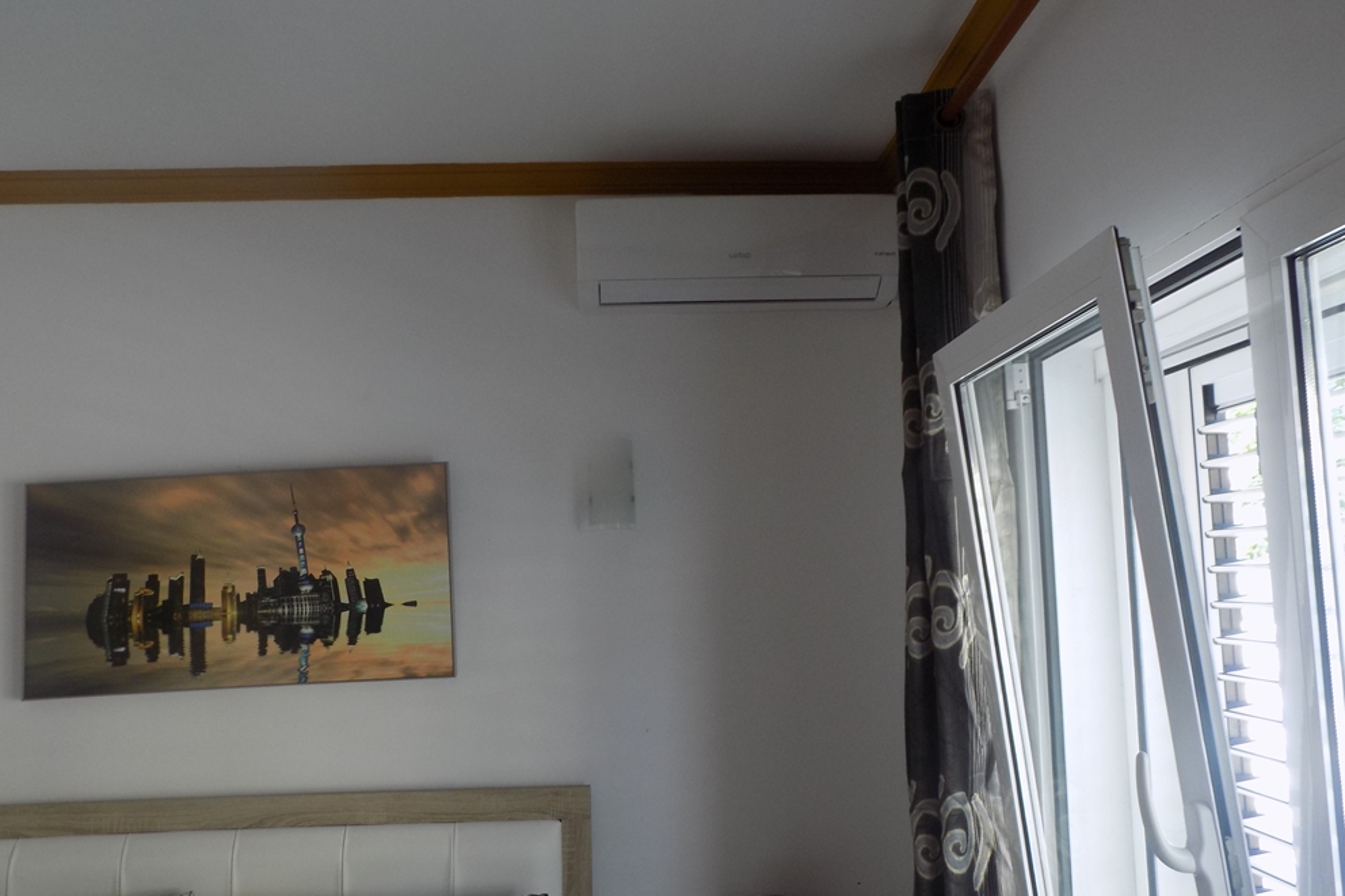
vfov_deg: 44.9
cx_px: 667
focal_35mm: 29
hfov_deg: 63.7
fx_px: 1083
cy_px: 447
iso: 80
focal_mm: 4.8
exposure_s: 1/40
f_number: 3.2
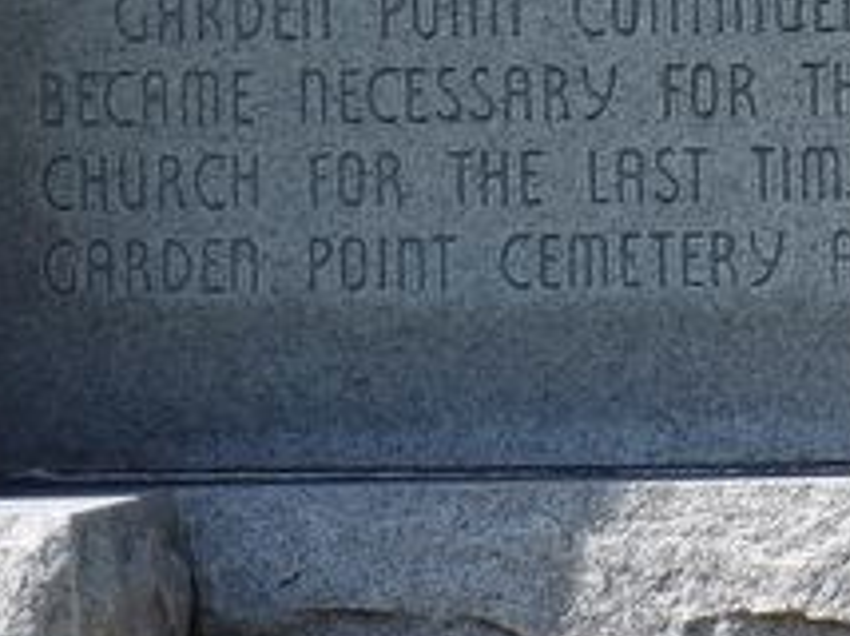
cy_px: -346
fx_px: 40372
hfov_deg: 1.2
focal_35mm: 1646
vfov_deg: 0.9
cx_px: 1482
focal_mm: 78.9
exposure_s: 1/311
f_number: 4.2
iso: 100
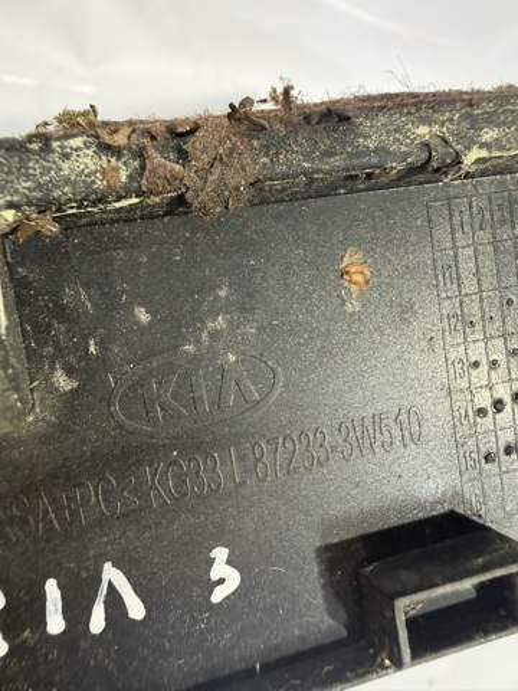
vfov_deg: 71.6
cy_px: 346
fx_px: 479
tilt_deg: -52.9
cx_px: 259
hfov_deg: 56.8
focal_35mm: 24
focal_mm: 2.22
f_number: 2.2
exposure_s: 1/50
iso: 250
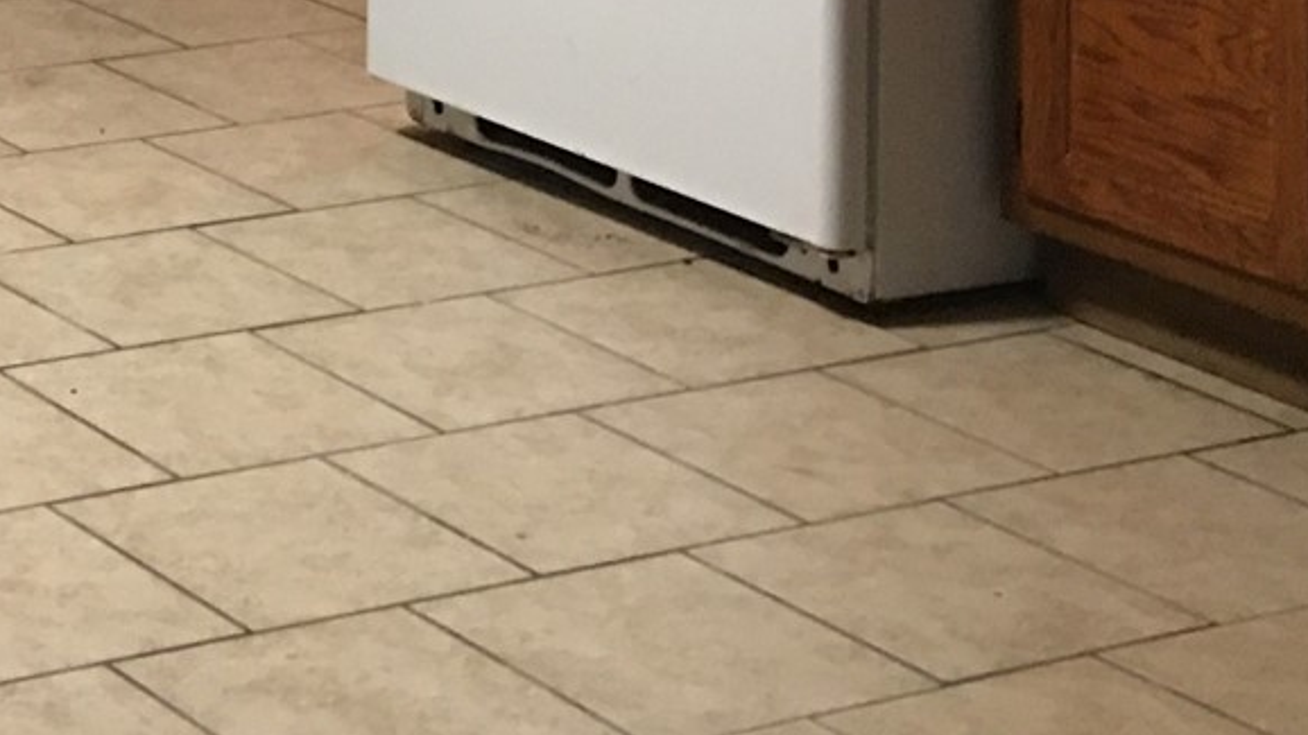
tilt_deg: -2.0
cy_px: -839
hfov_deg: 17.0
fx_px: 3884
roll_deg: -0.4
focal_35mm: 112
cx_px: -745
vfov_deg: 9.9
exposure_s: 1/8
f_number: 2.2
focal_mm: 4.15
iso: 100
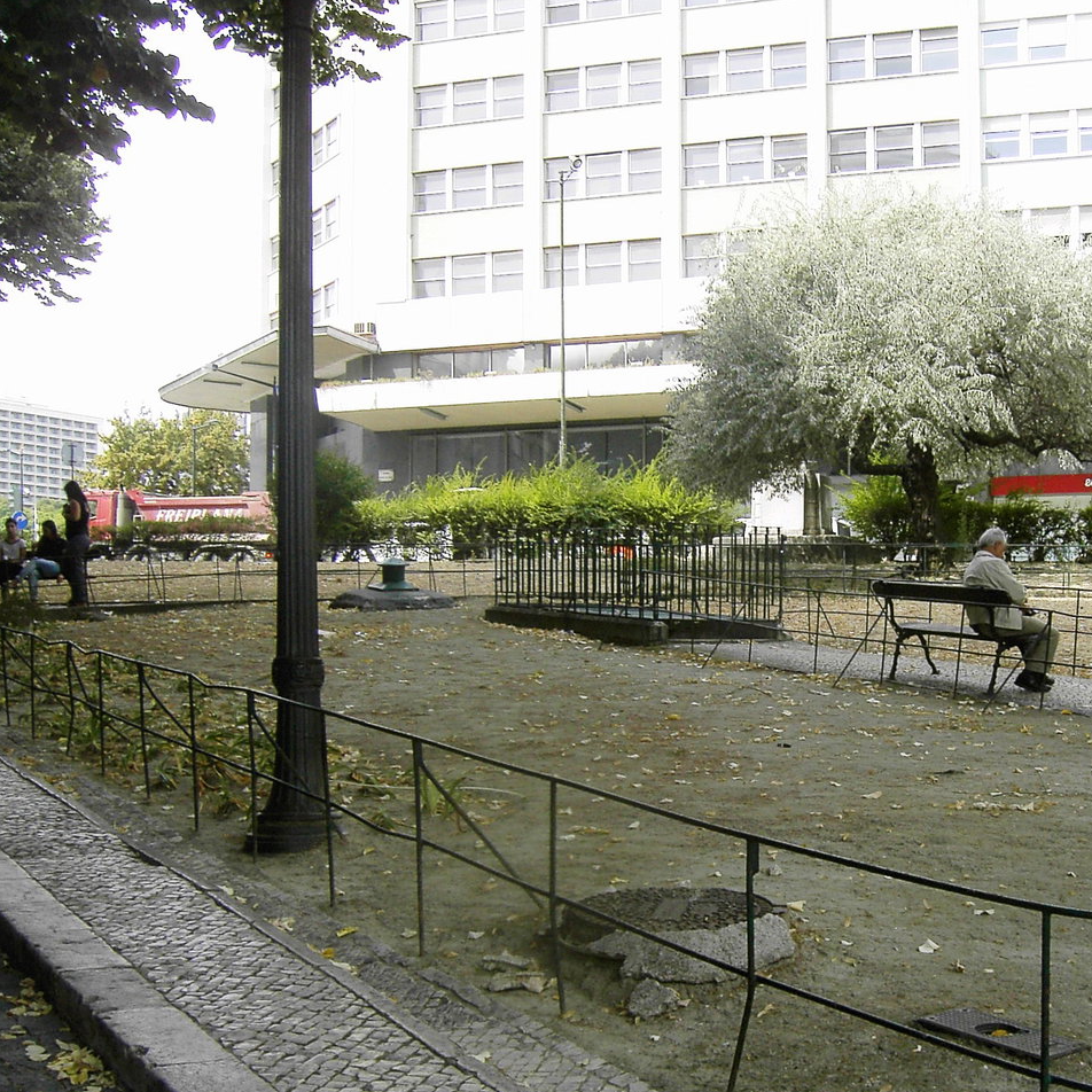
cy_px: 586
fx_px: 1856
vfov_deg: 32.8
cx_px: 750
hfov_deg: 32.4
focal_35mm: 52
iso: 100
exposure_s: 1/100
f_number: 4.8
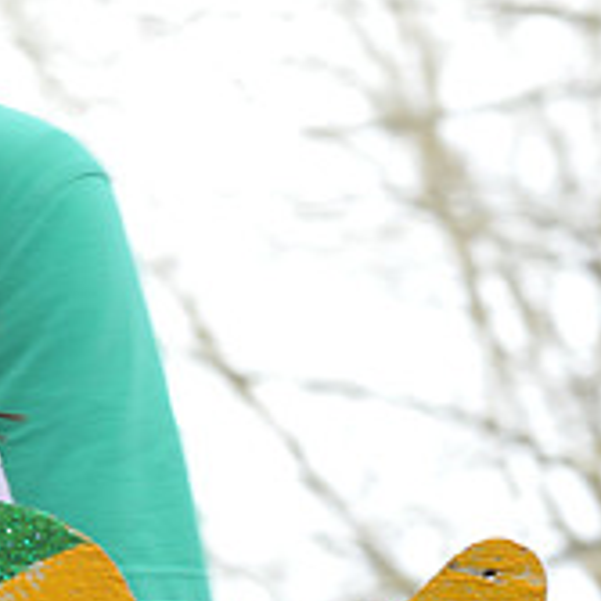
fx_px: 7248
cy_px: 169
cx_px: -414
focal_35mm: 369
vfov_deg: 4.7
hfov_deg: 4.7
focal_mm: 125
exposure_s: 1/80
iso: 250
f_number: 9
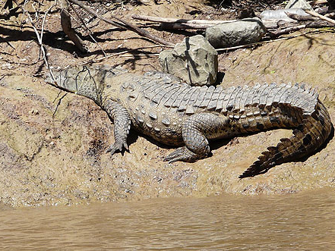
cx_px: 169
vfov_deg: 4.1
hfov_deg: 5.5
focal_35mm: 361
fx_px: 3495
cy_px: 125
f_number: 5.6
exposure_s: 1/400
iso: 100
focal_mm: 36.5
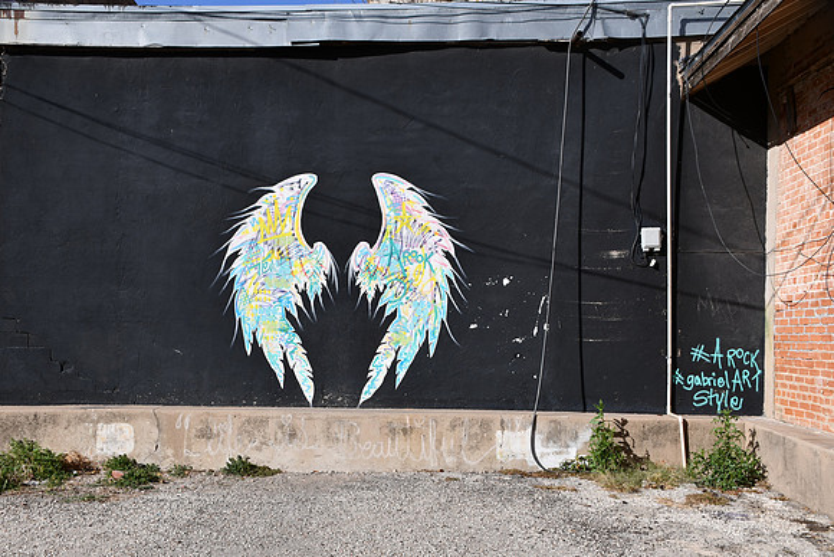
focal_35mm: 42
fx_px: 973
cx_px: 417
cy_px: 278
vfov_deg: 31.9
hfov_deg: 46.4
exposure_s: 1/320
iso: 100
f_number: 9
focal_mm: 28
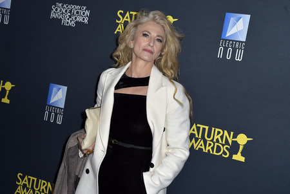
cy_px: 97
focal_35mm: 56
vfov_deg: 24.2
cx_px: 145
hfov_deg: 35.6
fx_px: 451
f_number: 6.3
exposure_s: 1/250
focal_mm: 56
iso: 250
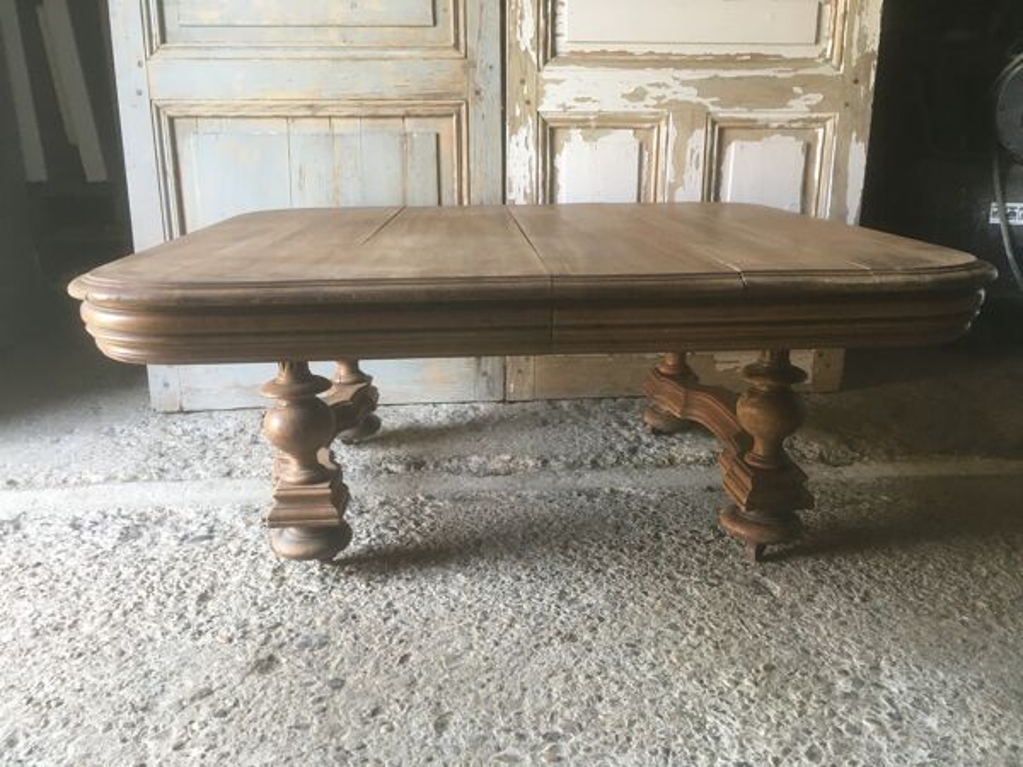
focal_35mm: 29
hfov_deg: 61.7
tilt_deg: -15.9
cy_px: 384
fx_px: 857
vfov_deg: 48.2
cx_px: 512
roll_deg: +1.1
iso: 100
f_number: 2.2
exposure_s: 1/33
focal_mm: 4.15
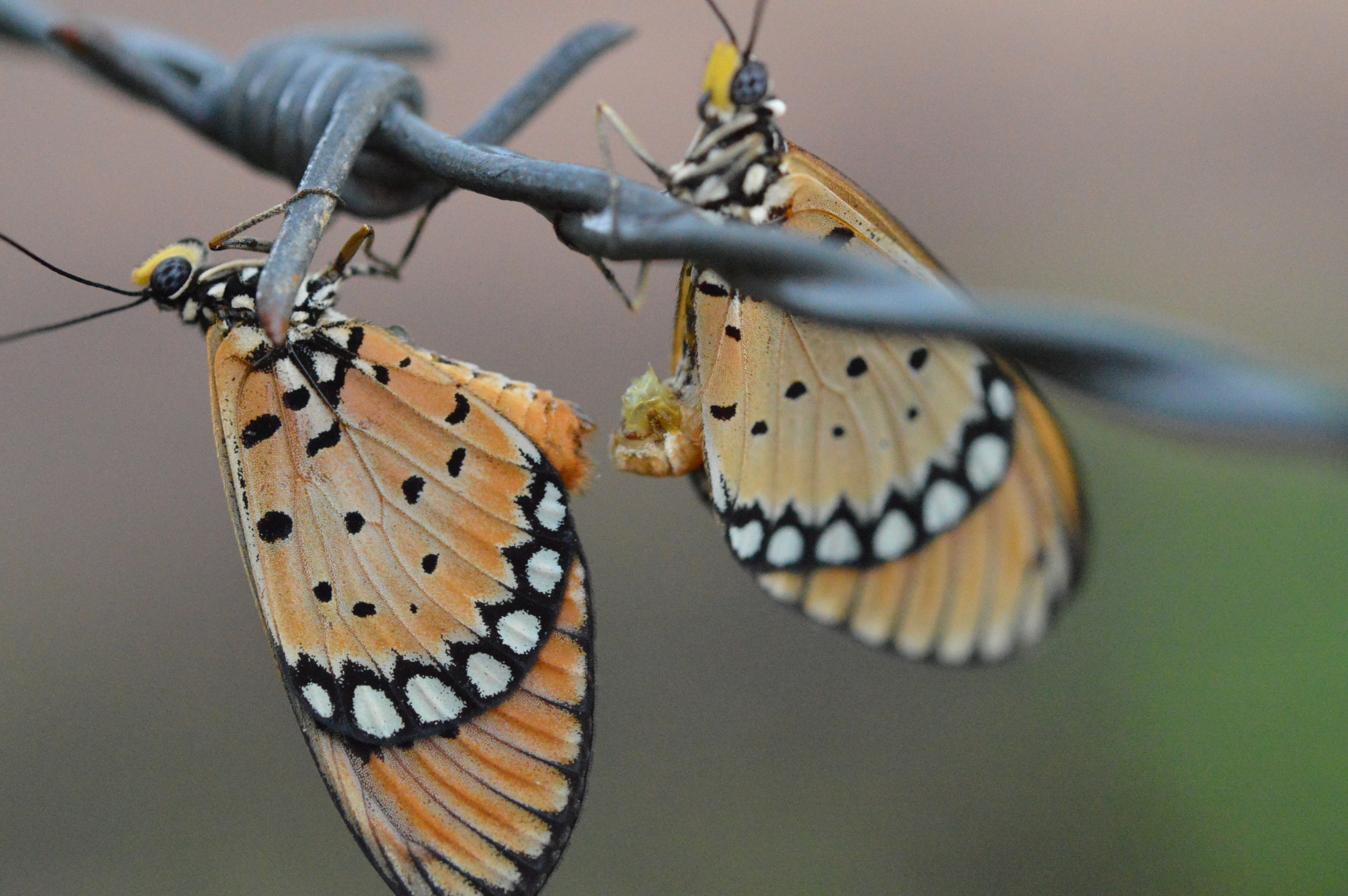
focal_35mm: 90
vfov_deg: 15.2
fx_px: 3367
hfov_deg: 22.6
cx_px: 674
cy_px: 448
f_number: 5.6
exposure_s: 1/1000
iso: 6400
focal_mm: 60
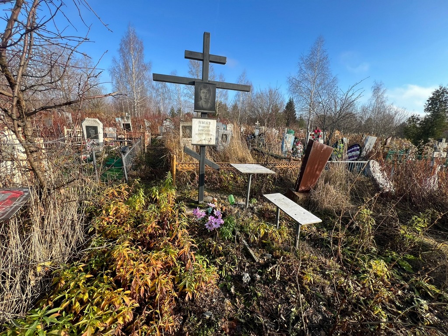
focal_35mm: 13
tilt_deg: -15.3
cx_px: 224
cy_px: 168
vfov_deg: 89.9
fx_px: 168
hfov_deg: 106.2
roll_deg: -1.5
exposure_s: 1/408
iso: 32
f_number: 1.8
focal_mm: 1.57
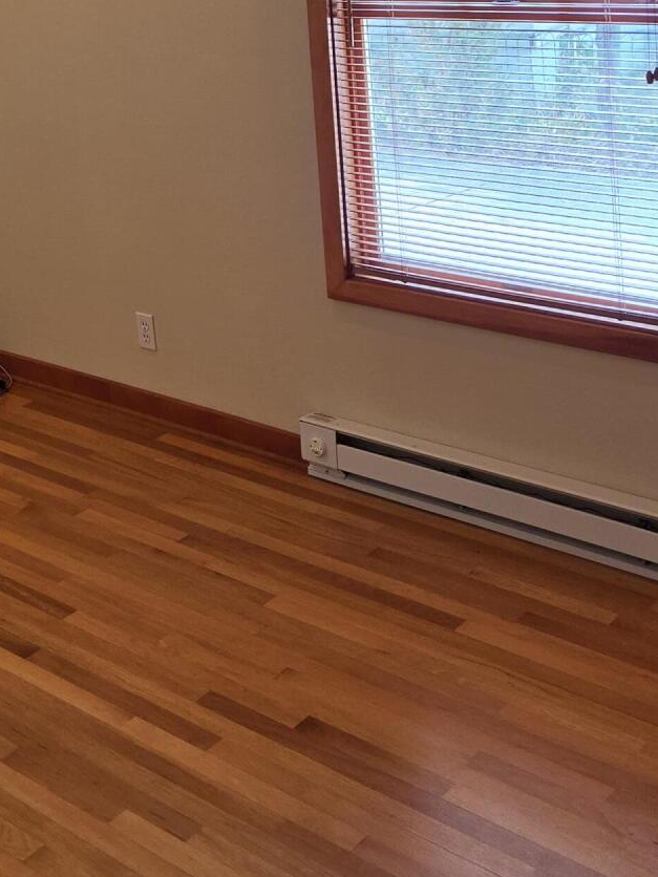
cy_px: -6
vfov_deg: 32.1
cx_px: -39
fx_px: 1394
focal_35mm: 55
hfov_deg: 25.0
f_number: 1.8
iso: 100
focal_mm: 5.4
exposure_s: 1/120
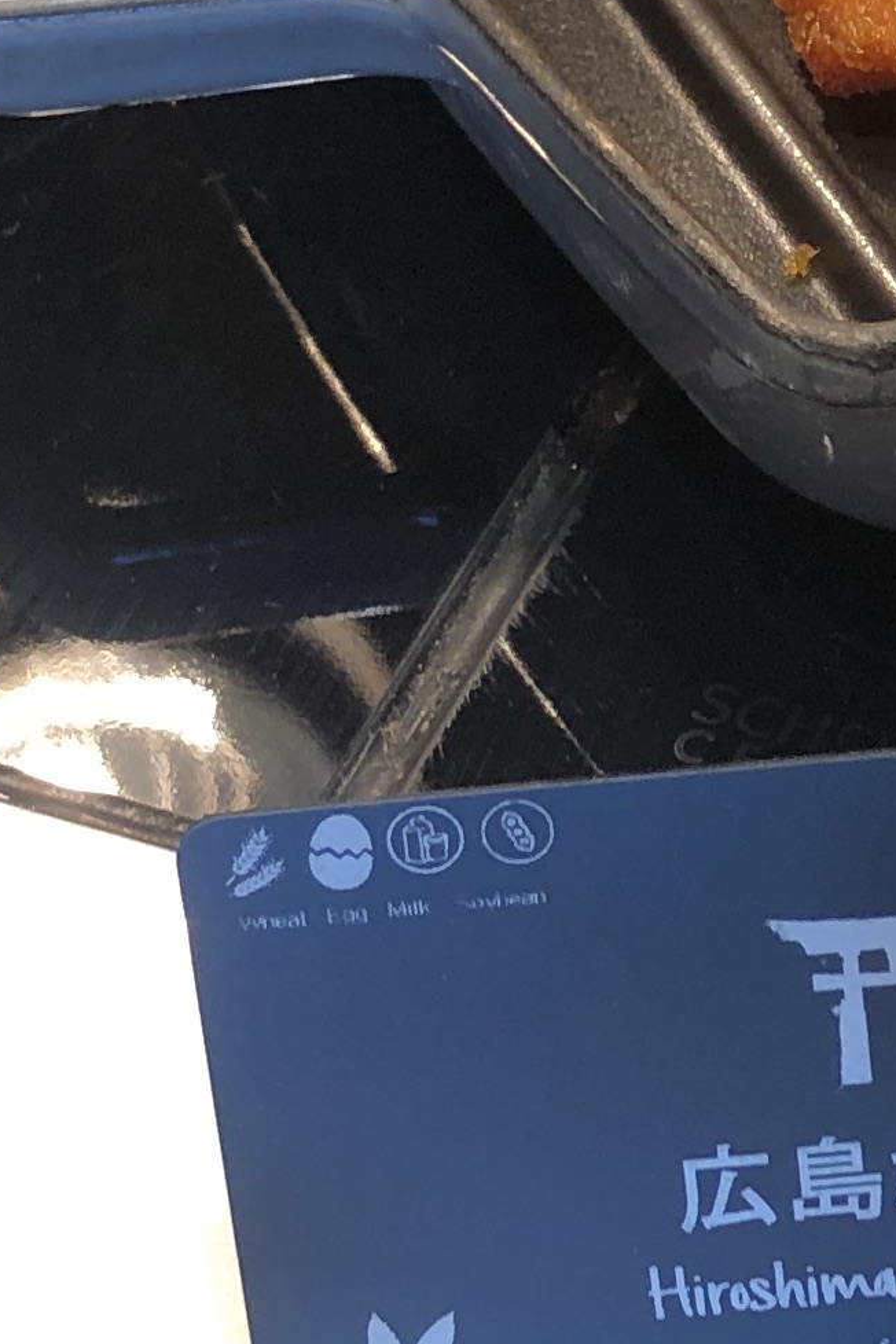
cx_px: 926
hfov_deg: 11.3
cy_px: 190
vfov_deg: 16.9
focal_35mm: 120
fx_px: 4480
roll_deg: +2.2
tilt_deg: -42.7
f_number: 1.8
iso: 25
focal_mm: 3.99
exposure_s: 1/40
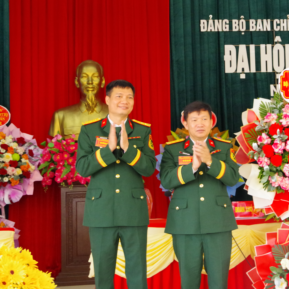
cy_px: 105
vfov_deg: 21.1
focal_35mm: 82
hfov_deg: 20.6
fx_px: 775
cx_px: 275
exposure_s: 1/80
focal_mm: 31
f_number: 8
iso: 3200
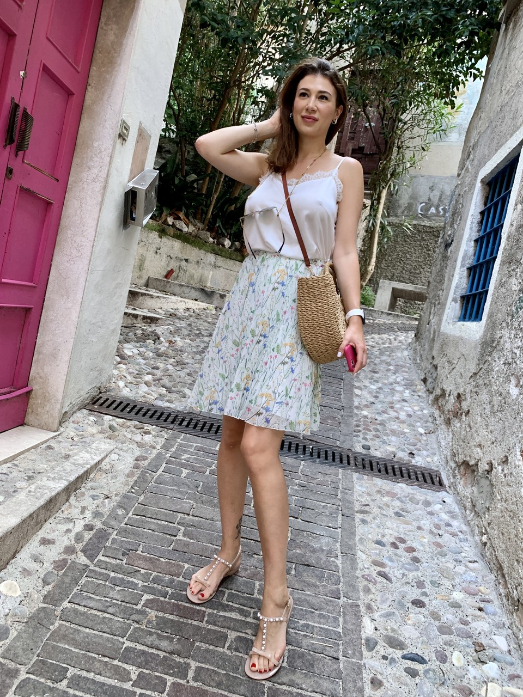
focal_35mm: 26
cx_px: 262
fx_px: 524
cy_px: 348
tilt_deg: -4.9
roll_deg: -12.4
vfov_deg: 67.3
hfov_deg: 53.1
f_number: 1.8
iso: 200
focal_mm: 4.25
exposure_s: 1/60
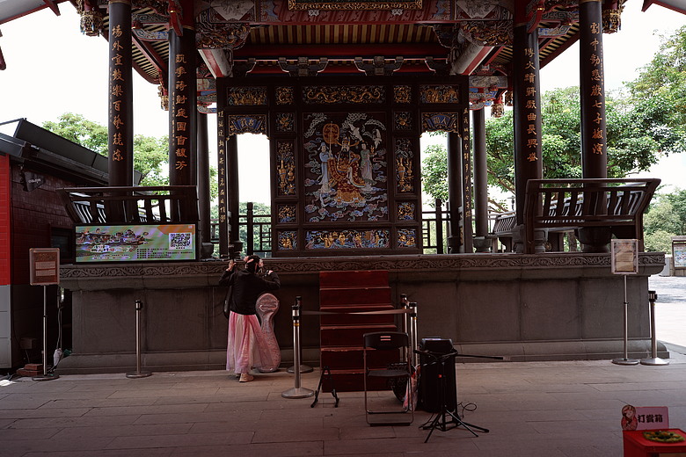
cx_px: 343
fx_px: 667
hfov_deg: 54.4
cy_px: 228
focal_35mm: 35
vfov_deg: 37.9
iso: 200
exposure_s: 1/250
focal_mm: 35
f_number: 4
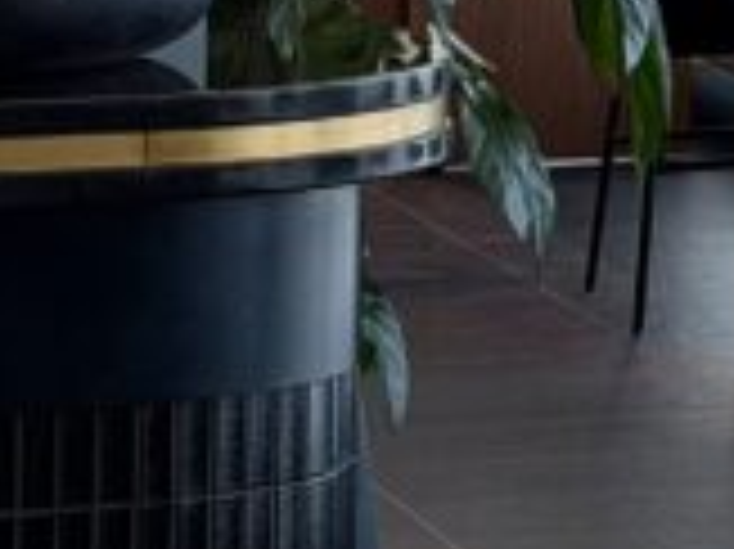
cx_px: 1495
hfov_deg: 6.4
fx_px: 6378
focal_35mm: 301
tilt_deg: +1.4
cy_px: -752
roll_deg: -0.1
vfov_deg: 4.8
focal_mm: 6.76
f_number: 1.78
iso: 50
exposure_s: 1/167
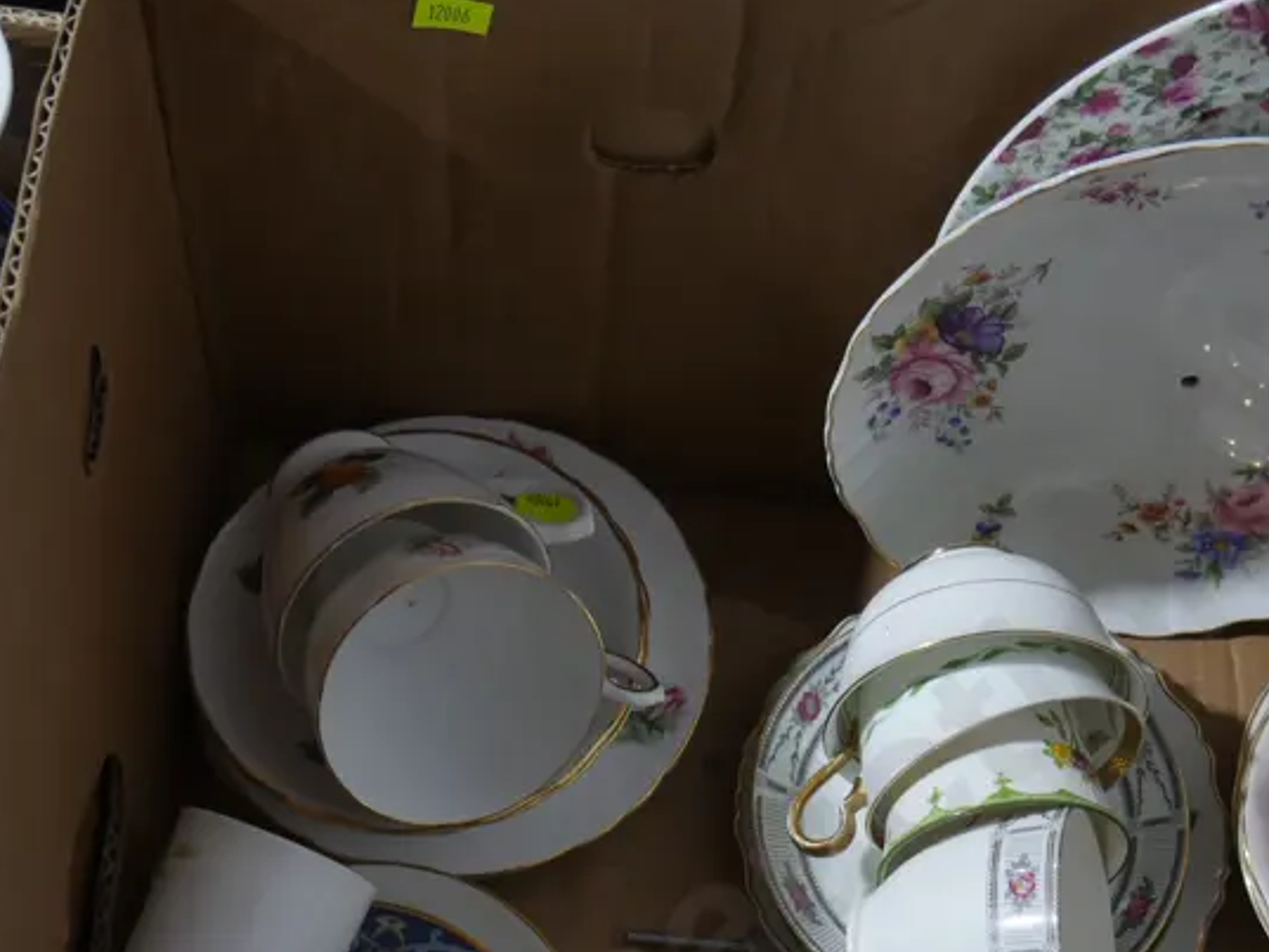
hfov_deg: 31.5
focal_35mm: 61
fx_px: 2237
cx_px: 834
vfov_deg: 23.4
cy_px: 853
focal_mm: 16
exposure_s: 1/60
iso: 800
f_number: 3.6
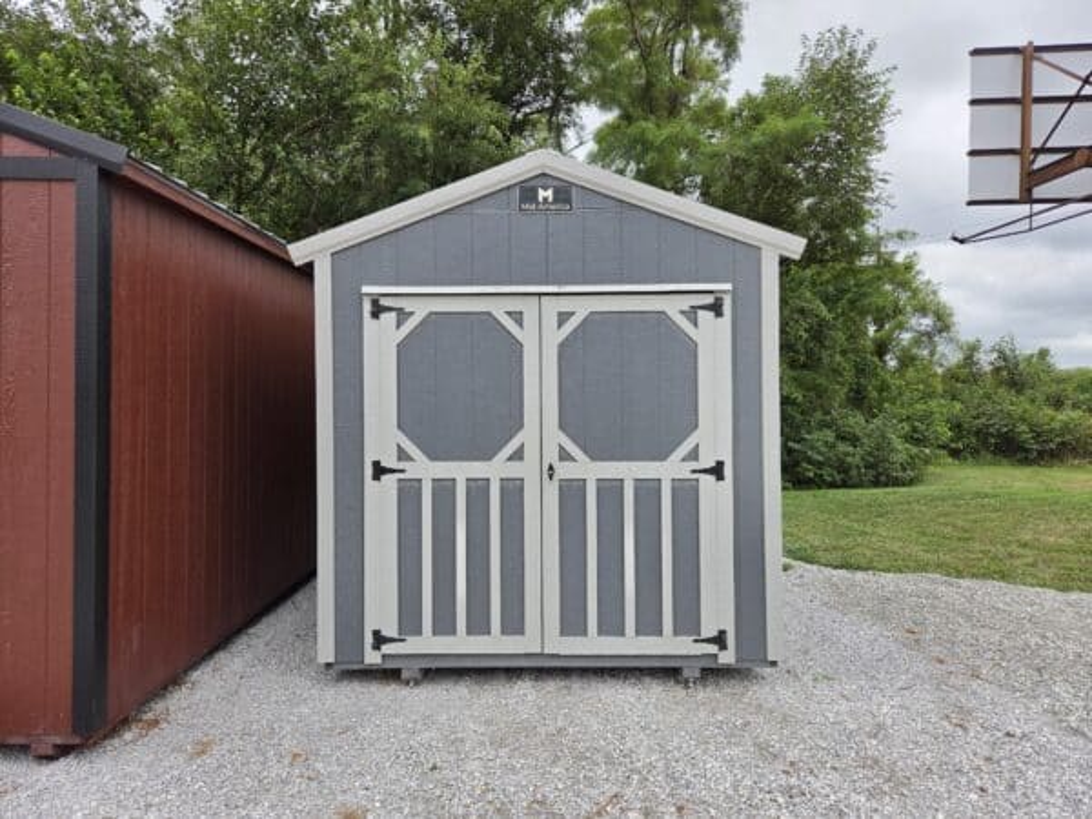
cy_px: 410
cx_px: 546
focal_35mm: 23
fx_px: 726
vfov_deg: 58.9
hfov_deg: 73.9
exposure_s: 1/1628
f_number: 1.8
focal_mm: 5.4
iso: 80
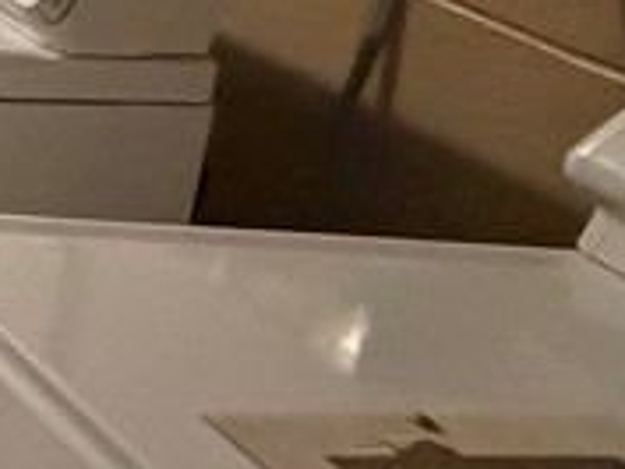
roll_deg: -0.4
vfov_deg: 16.0
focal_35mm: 81
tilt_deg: -11.6
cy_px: -317
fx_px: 1463
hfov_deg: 12.8
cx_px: -1091
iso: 1250
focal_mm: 2.22
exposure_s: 1/60
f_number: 2.2
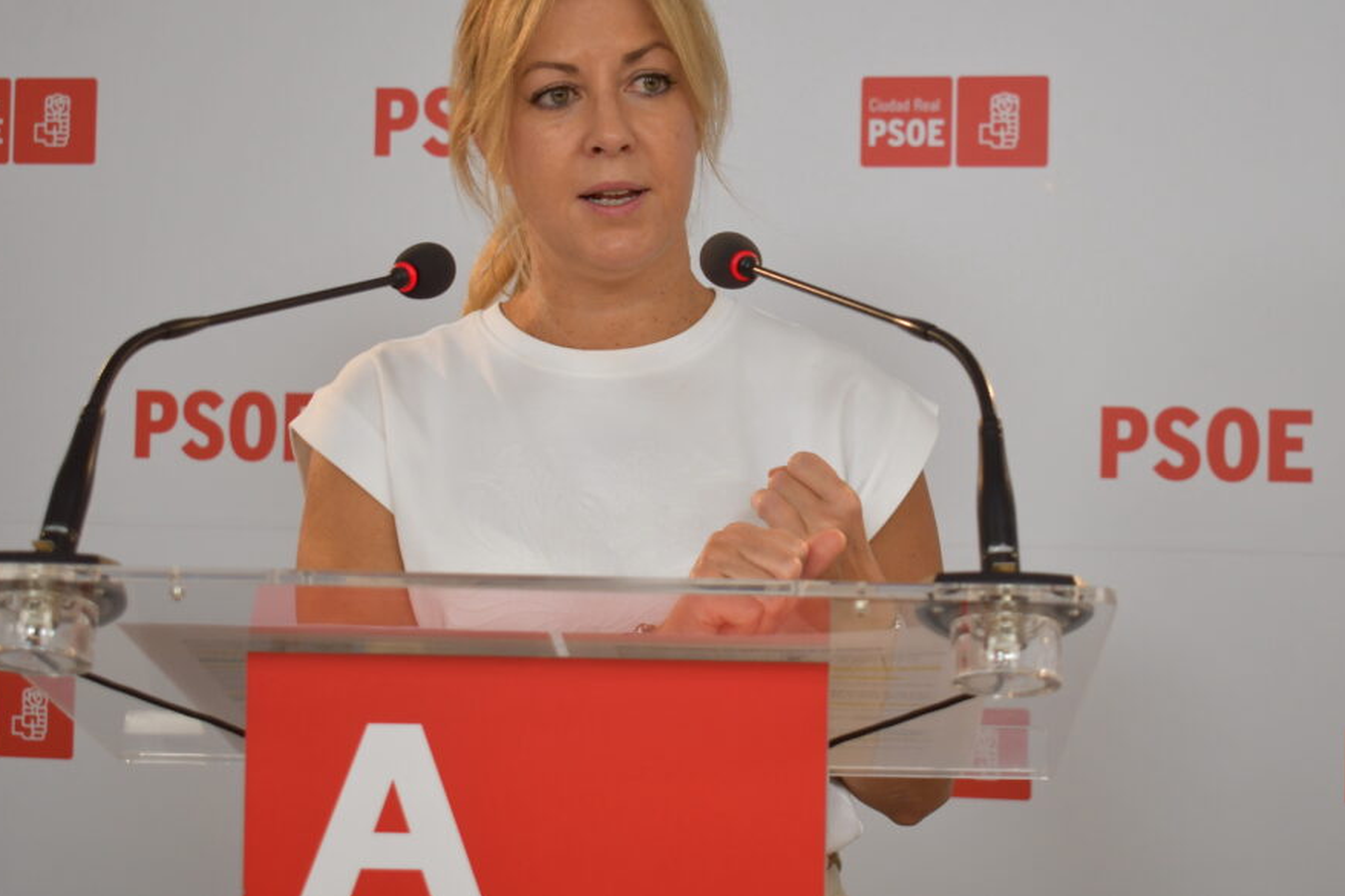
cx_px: 738
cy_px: 376
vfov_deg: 19.4
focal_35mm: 70
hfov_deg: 28.8
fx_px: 2615
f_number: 5
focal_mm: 40
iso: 640
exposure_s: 1/250
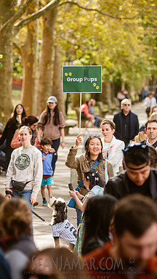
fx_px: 1813
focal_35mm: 245
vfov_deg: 8.8
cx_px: 86
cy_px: 140
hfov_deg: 5.0
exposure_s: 1/1250
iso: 1000
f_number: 4
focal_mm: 155
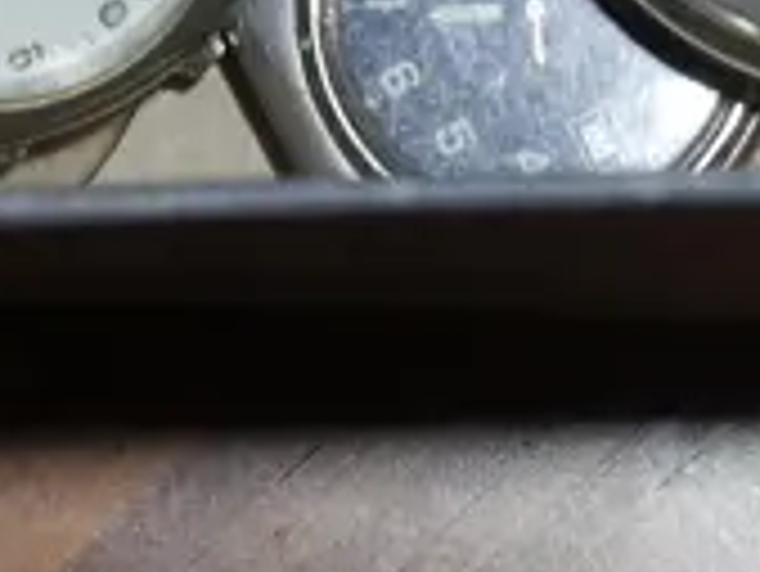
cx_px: 40
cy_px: -1036
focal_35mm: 291
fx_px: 6393
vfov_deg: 4.9
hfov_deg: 6.8
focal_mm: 24
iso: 200
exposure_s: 1/60
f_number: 5.2
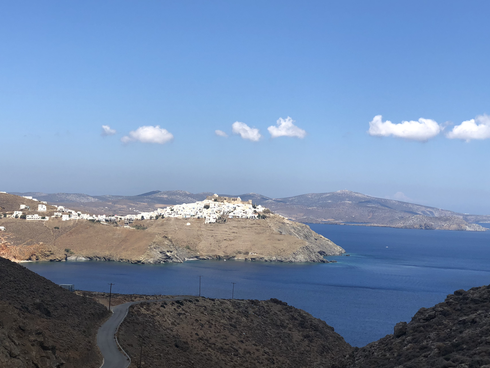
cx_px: 211
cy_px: 156
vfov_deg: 24.0
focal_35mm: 61
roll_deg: -1.4
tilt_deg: +3.9
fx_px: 863
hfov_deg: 31.6
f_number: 2.4
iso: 16
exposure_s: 1/1297
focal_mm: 6
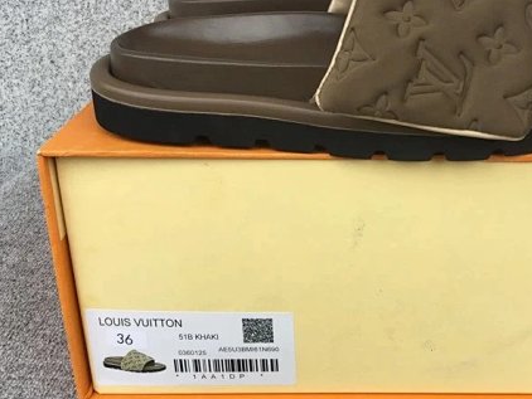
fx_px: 723
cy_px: 140
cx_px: 363
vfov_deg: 30.7
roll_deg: -0.5
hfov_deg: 39.8
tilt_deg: -20.4
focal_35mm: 47
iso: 25
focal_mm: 3.3
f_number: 2.4
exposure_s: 1/115
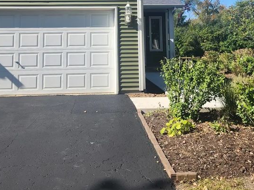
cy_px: 19
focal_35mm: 44
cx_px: 110
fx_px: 323
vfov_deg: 31.3
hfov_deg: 42.9
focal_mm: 6.4
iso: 12
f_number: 1.8
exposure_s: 1/730
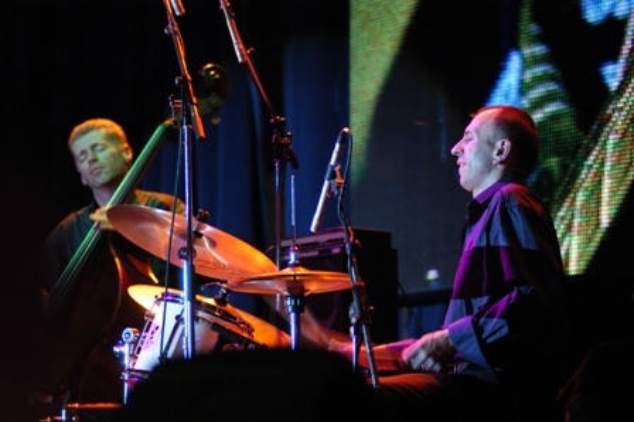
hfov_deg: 13.0
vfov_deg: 8.7
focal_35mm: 158
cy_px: 211
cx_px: 317
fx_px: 2772
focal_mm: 105
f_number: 2.8
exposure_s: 1/80
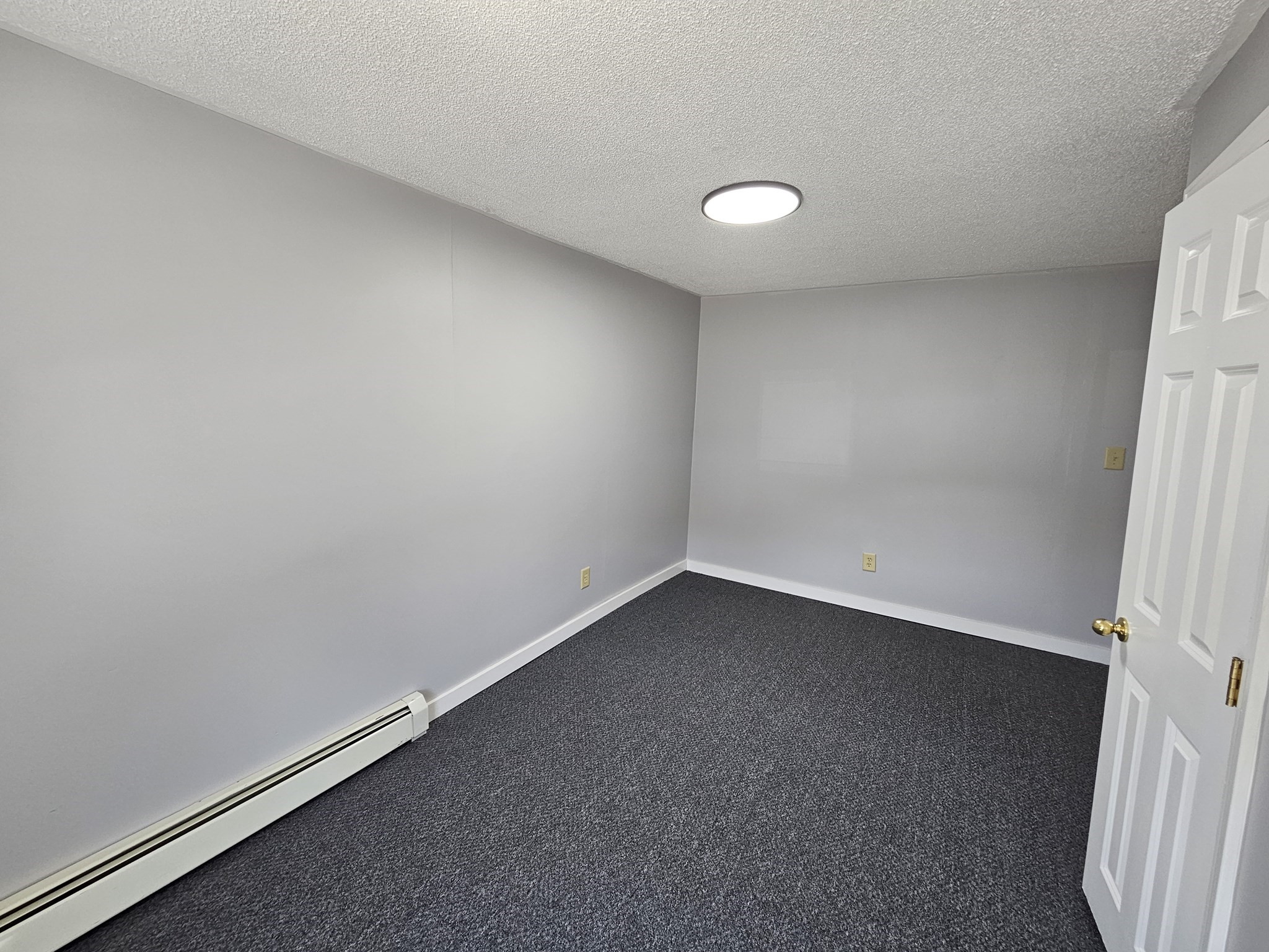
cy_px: 476
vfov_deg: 89.9
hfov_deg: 106.2
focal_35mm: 13
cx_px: 634
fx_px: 477
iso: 160
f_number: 2.2
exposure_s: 1/60
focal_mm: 2.2
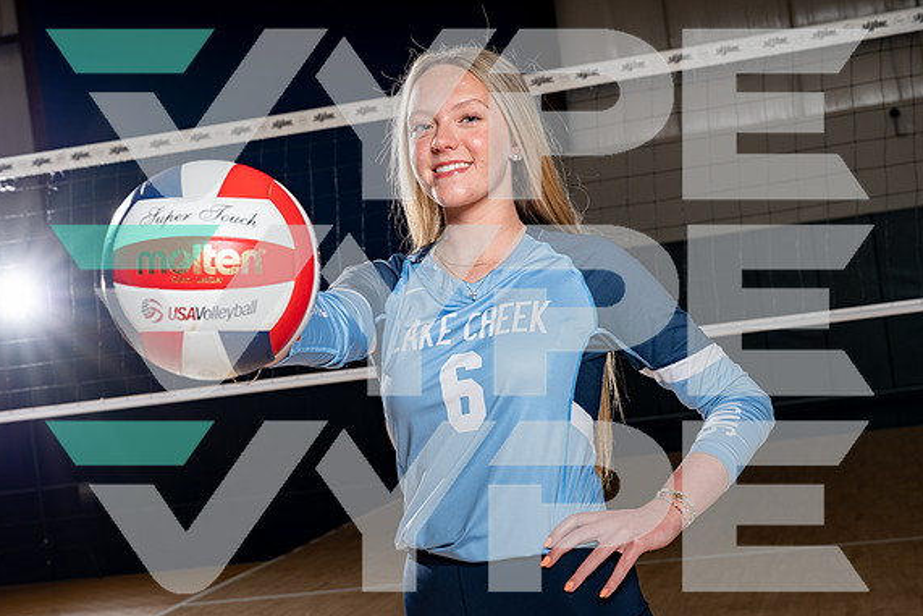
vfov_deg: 21.3
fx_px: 1641
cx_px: 462
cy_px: 311
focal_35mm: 64
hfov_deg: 31.4
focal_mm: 63
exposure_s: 1/250
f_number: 8
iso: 100
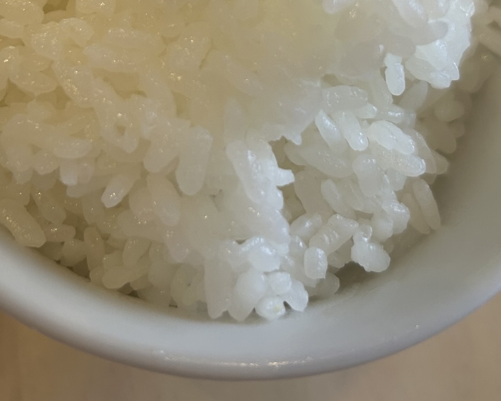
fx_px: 801
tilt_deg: -55.4
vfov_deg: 26.8
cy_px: 13
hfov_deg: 34.6
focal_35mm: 54
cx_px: 202
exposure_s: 1/111
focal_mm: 5.7
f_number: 1.5
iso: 125
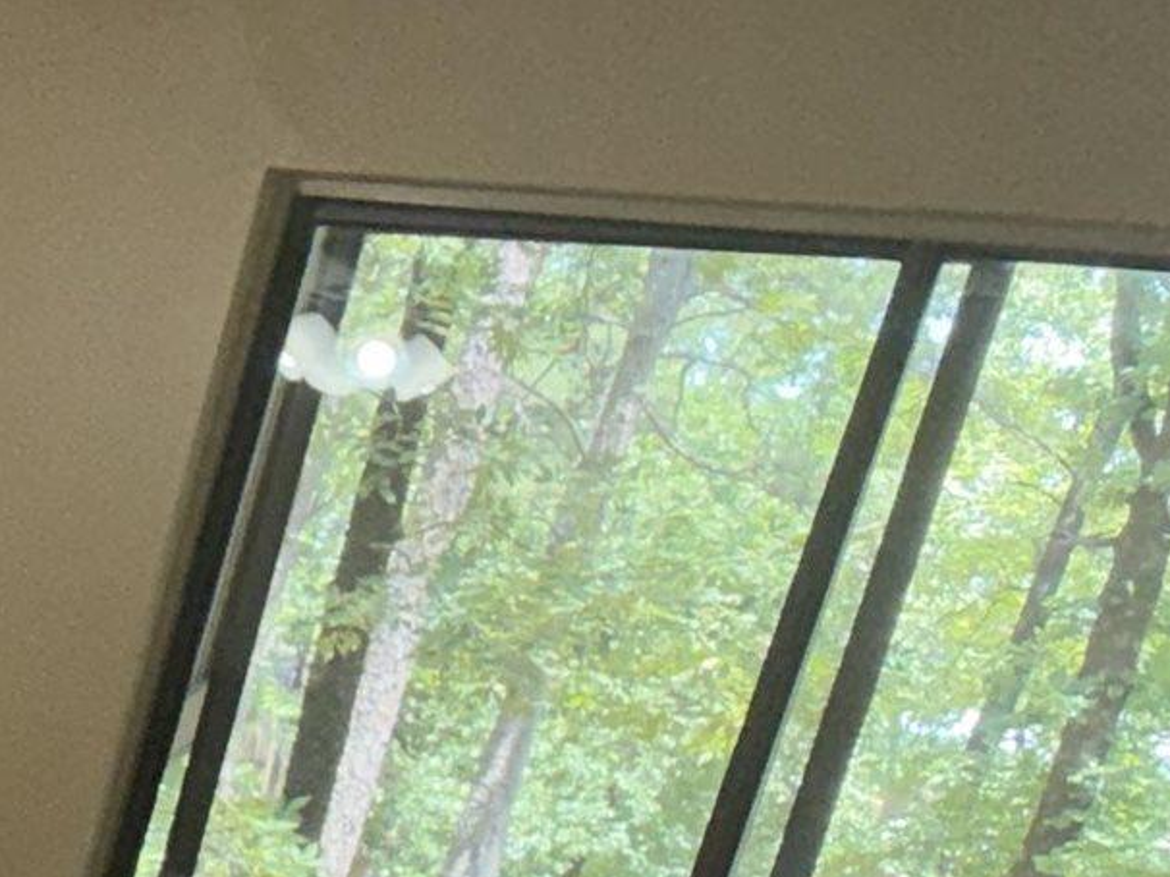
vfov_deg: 19.4
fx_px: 2399
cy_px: 1080
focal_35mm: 71
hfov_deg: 21.1
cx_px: -776
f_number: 2.2
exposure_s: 1/121
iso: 50
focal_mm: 2.22
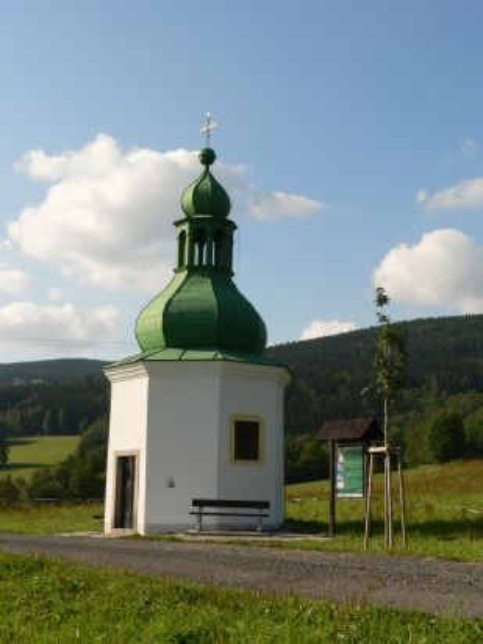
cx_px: 242
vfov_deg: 38.9
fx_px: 912
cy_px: 322
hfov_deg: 29.7
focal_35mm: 49
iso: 200
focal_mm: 8.1
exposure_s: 1/1000
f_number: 6.5
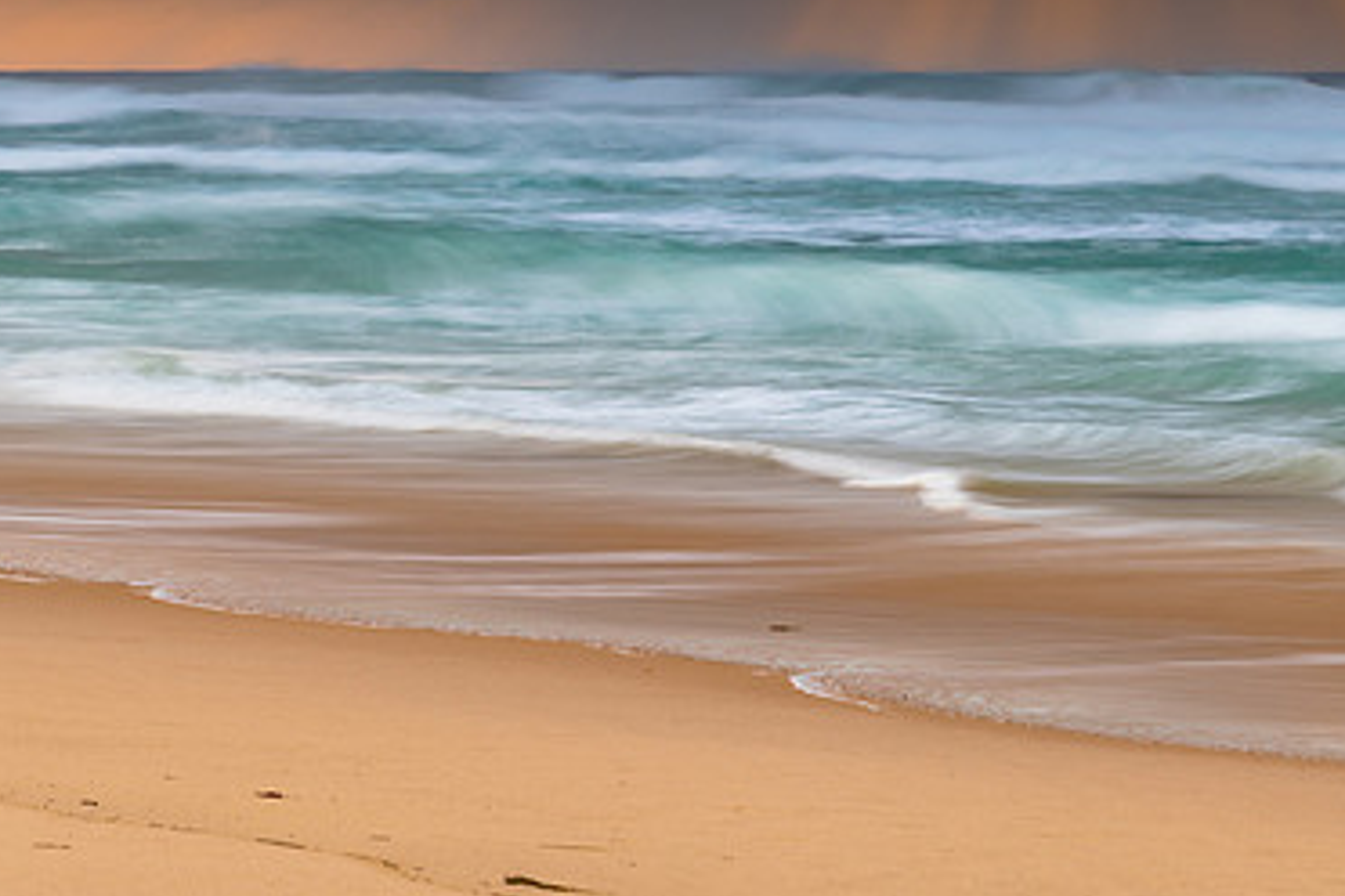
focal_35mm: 156
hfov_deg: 13.1
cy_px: 237
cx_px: 1020
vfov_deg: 8.8
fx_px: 5828
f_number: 10
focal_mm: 98
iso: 31
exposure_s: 1.3
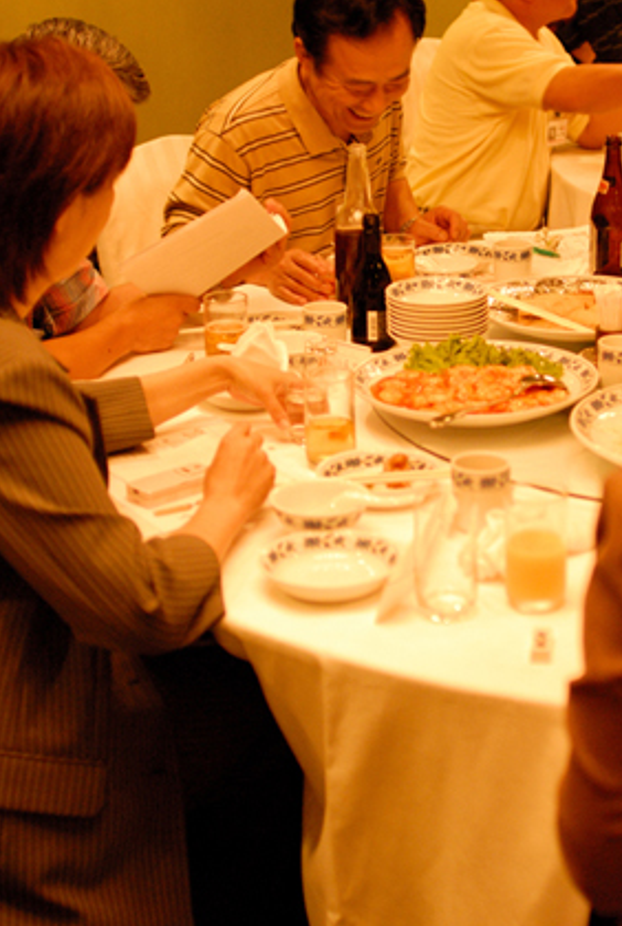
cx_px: 433
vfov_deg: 31.3
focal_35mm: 64
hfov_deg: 21.2
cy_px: 364
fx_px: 1650
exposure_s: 1/90
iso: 800
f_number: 2
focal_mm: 28
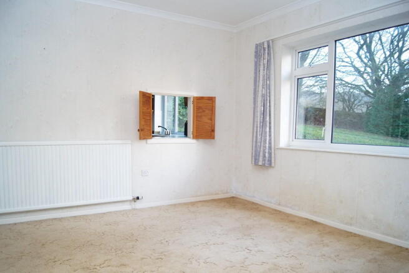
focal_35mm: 27
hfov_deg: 67.4
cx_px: 204
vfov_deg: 47.9
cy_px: 136
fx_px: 307
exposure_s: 1/160
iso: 2000
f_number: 3.5
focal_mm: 18
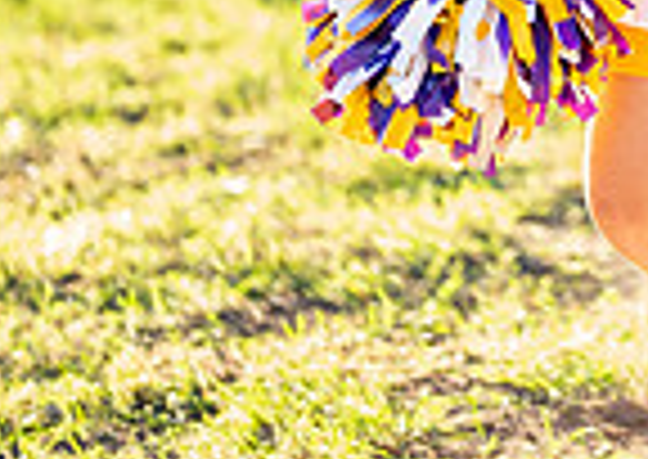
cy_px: -198
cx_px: 861
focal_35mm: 218
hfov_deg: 9.1
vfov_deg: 6.5
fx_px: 4001
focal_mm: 50
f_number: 1.2
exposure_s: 1/500
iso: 250
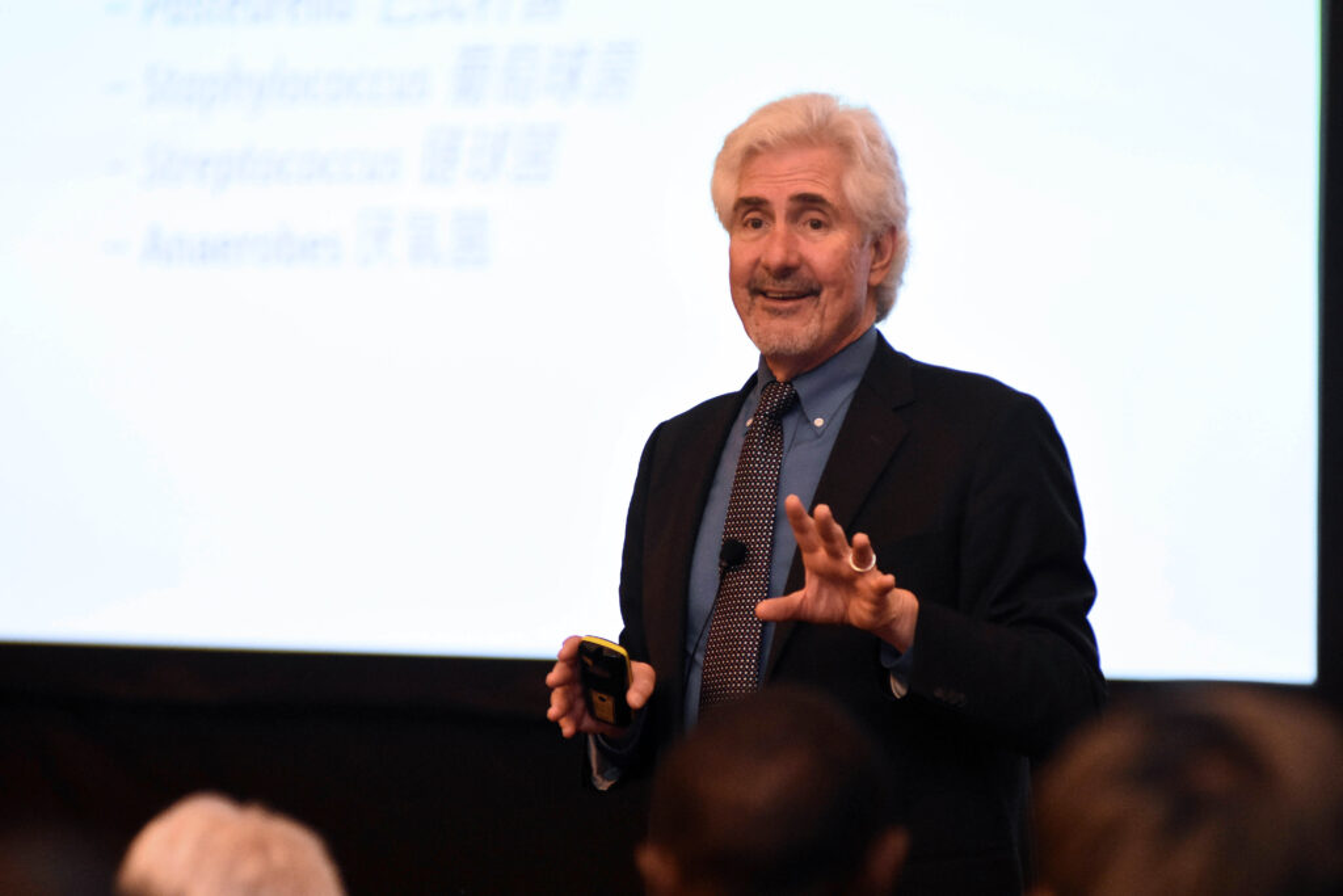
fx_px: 10353
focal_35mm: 278
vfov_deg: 5.0
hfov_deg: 7.4
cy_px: 448
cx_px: 672
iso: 4000
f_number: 3.5
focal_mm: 185
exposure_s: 1/125
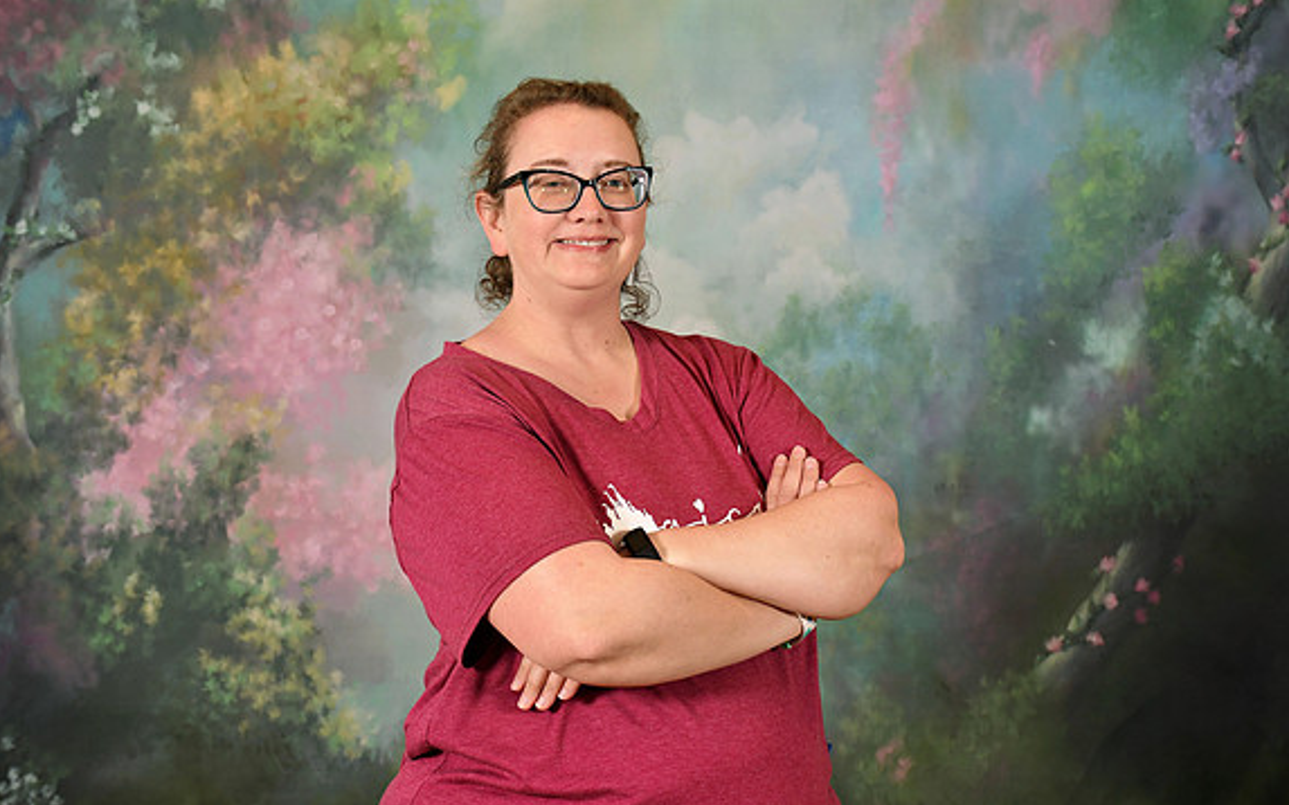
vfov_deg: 20.0
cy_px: 397
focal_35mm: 65
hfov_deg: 31.5
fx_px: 2283
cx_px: 646
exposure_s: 1/125
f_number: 6.3
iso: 400
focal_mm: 42
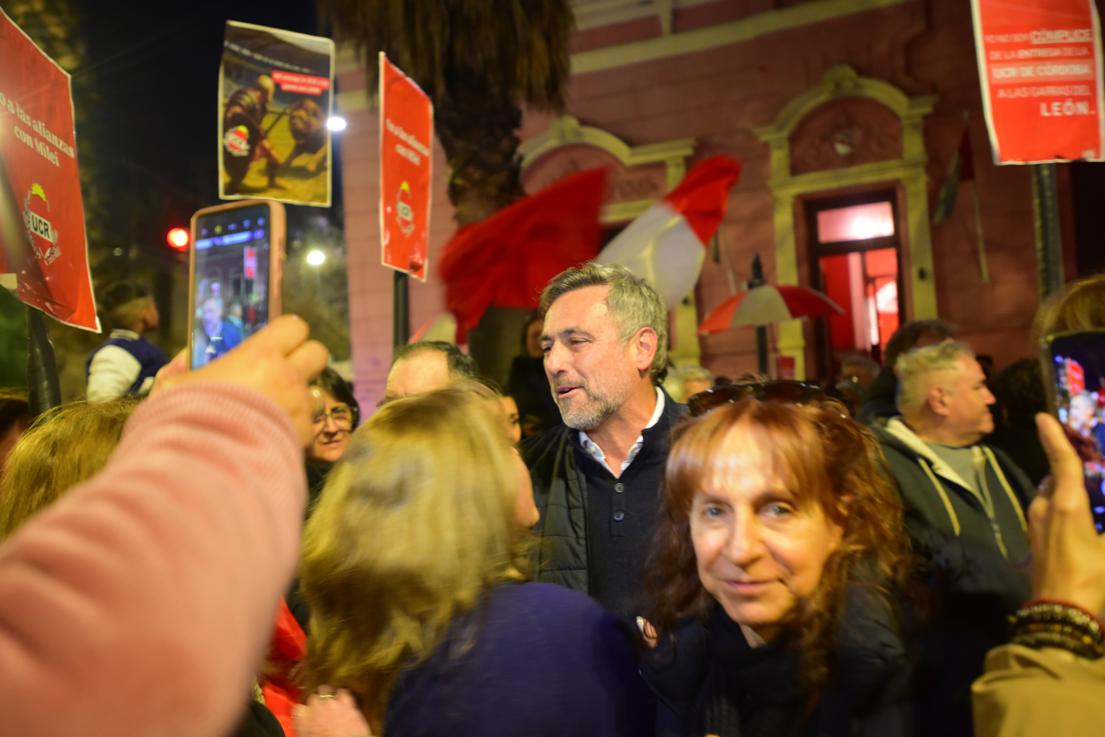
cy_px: 368
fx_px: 1074
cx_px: 552
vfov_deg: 37.9
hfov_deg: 54.4
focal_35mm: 35
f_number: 2.8
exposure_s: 1/40
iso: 3200
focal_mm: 35
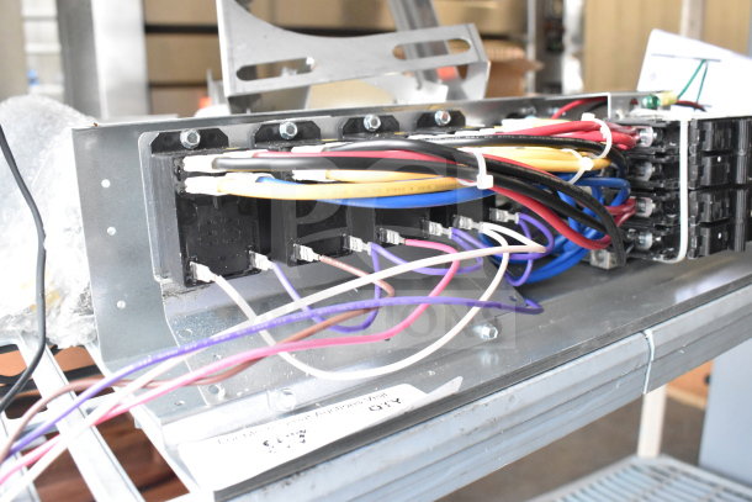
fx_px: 689
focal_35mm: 33
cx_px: 376
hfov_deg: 57.2
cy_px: 251
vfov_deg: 40.0
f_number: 6.3
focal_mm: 22
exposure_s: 1/640
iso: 6400
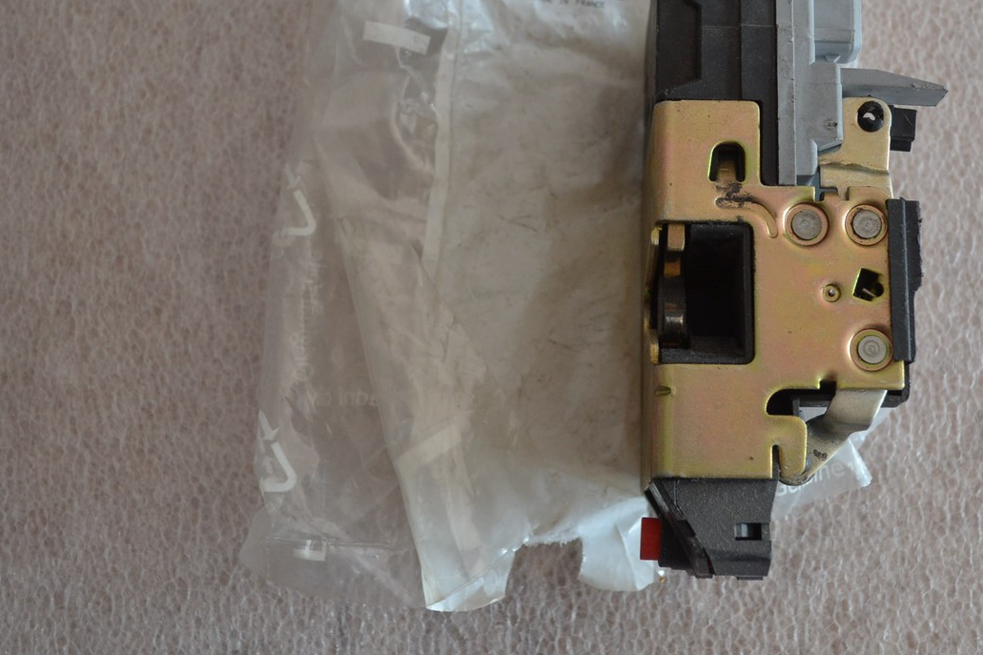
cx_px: 580
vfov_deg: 24.5
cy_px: 243
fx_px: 1501
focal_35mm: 55
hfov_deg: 36.1
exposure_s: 1/60
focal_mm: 28
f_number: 4.5
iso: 500
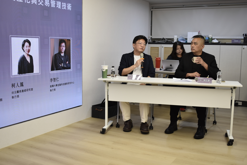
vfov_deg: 30.8
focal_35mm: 44
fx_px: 298
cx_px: 124
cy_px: 82
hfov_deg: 45.0
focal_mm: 29
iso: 400
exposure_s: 1/60
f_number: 4.5
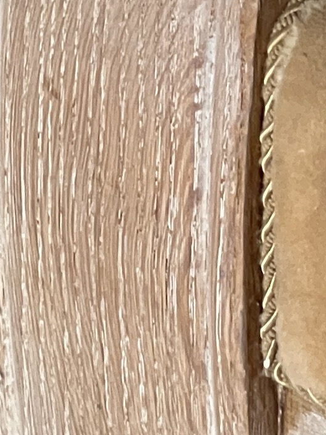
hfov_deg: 3.4
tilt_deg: -30.4
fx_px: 5561
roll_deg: +0.8
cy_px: 58
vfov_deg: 4.5
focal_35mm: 443
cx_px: 222
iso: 800
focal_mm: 9
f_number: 2.8
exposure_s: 1/43
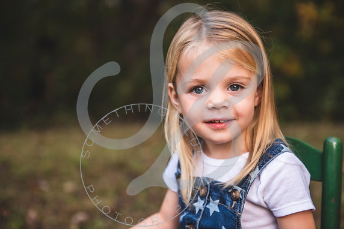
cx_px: 172
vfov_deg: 19.2
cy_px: 115
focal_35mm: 71
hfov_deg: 28.4
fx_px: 679
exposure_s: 1/200
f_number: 2.8
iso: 100
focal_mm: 70
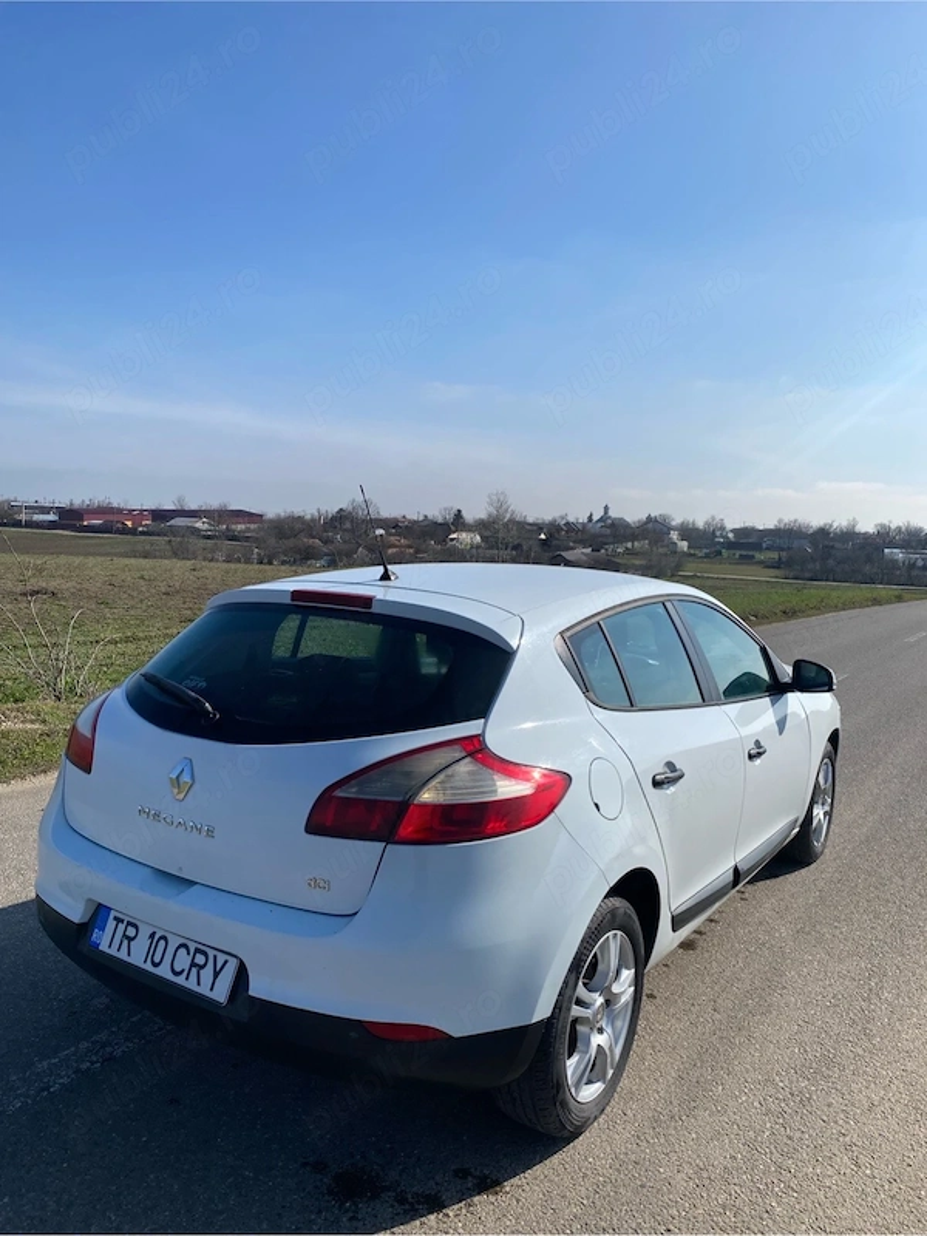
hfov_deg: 53.1
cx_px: 464
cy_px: 618
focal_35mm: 26
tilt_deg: -3.2
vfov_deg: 67.3
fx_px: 928
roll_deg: -1.7
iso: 32
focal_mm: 4.25
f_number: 1.8
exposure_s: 1/5025
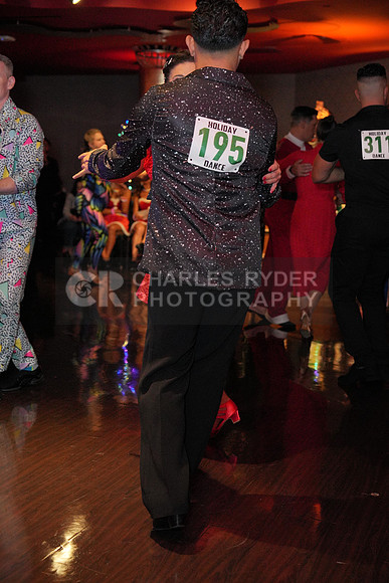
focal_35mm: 58
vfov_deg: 34.5
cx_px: 194
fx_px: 939
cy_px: 292
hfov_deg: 23.4
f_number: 4
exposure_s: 1/200
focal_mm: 58
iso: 4000
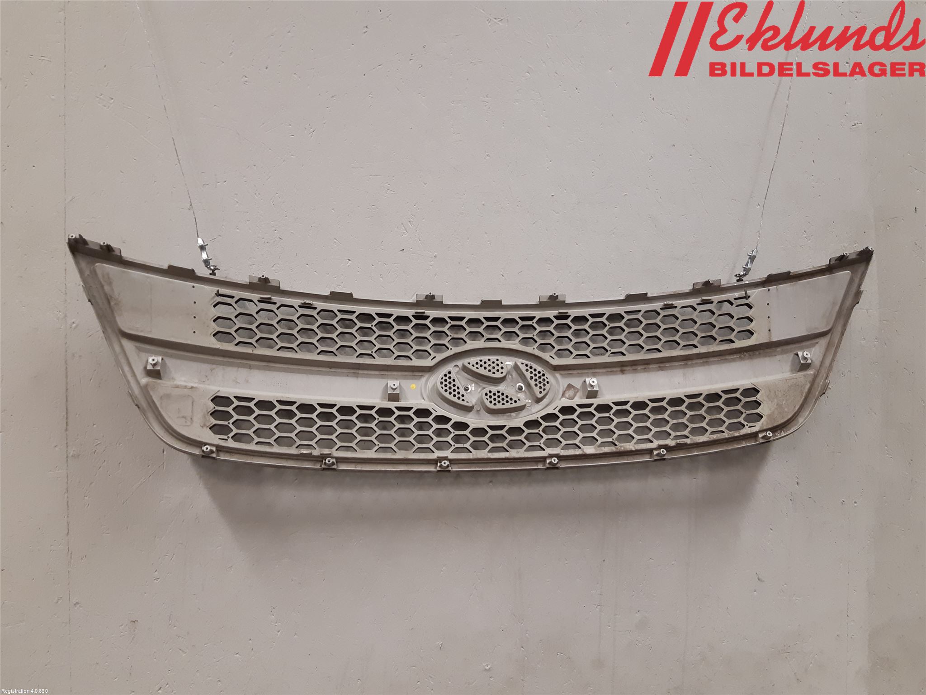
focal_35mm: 26
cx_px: 463
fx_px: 696
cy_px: 348
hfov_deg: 67.3
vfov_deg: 53.1
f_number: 1.7
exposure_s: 1/50
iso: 160
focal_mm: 3.93
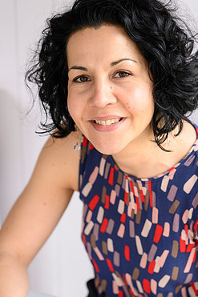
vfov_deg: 19.8
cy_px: 151
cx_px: 112
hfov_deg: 13.3
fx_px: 850
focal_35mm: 103
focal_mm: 85
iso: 400
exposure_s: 1/160
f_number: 4
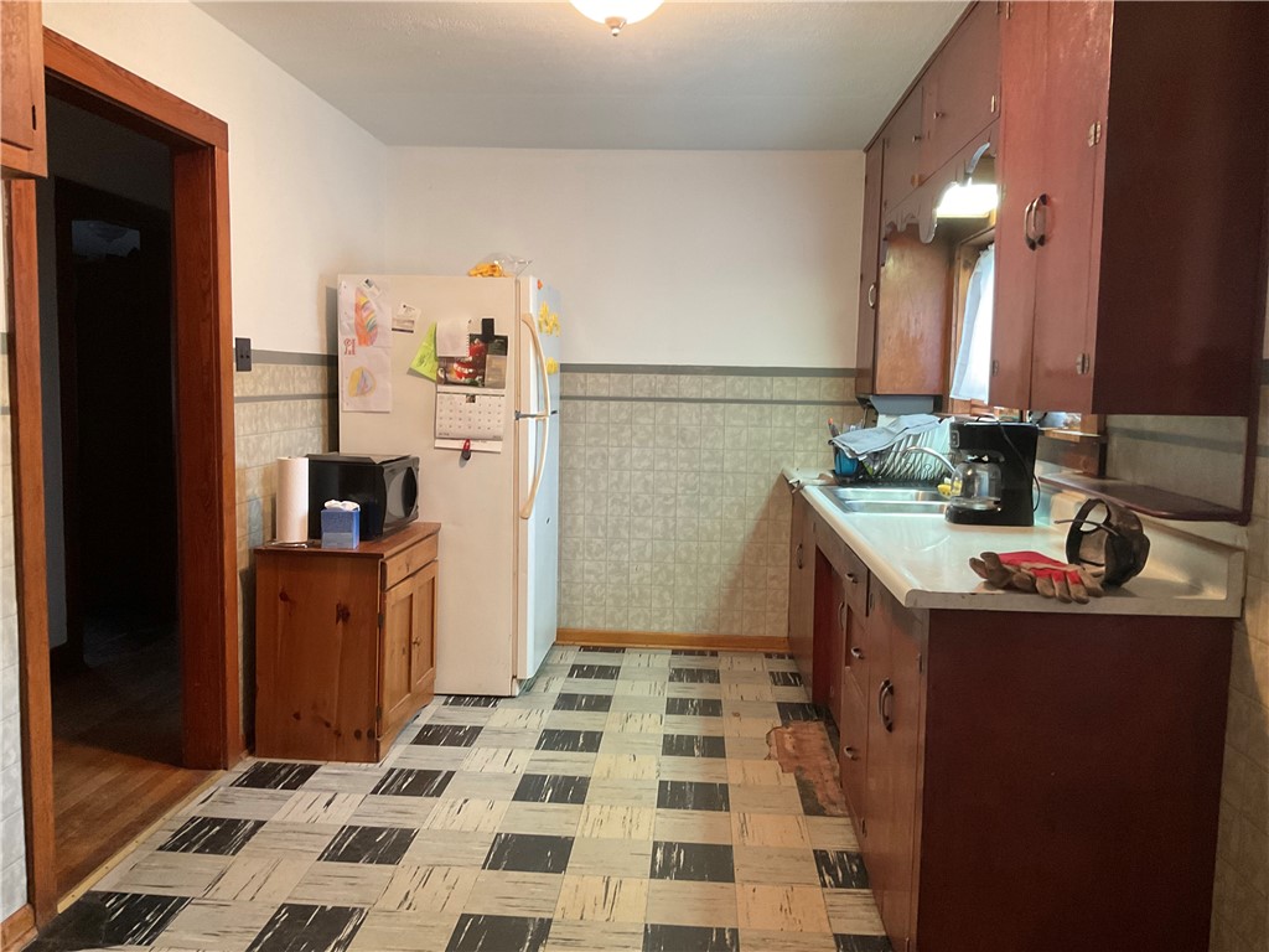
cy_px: 476
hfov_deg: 61.7
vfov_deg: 48.2
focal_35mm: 29
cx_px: 634
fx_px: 1063
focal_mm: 3
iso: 200
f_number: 1.8
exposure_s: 1/40
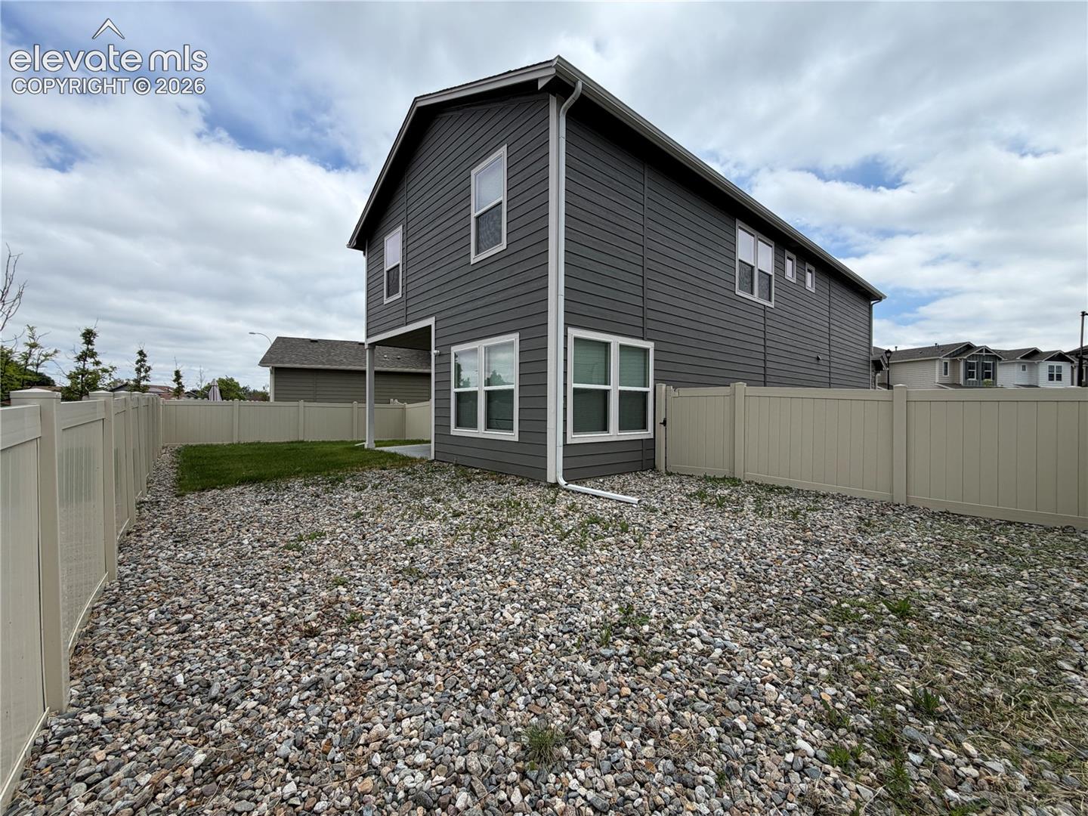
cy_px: 408
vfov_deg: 85.7
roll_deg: -0.6
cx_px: 544
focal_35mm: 14
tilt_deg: -1.4
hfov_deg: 102.1
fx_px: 440
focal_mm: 2.22
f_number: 2.2
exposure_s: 1/914
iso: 20
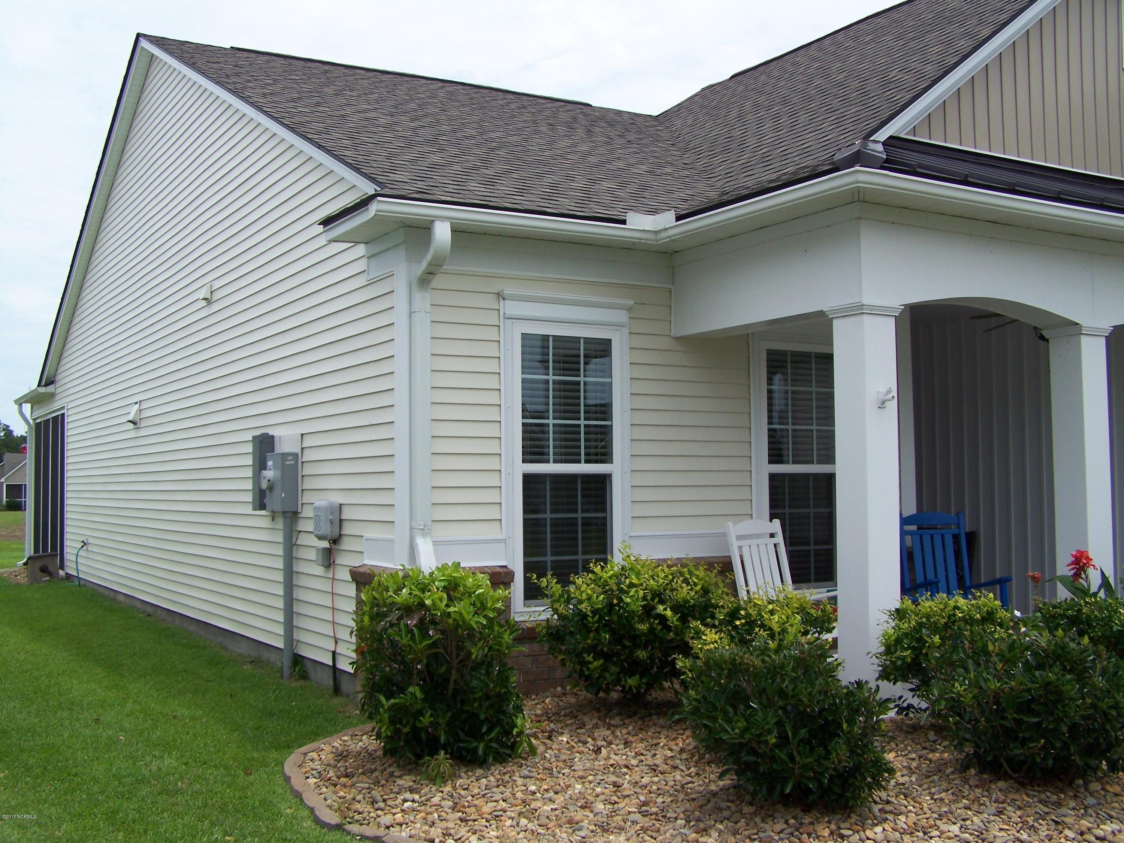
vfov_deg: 37.7
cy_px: 422
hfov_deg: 49.0
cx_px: 562
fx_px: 1234
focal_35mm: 38
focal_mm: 6.3
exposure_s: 1/640
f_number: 4
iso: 64
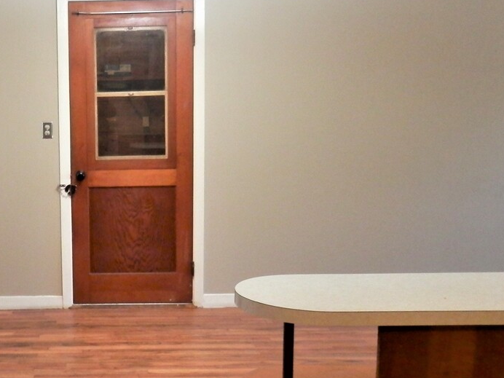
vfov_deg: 28.0
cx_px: 64
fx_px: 757
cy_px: 208
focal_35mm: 52
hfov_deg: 35.0
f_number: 3
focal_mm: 4.5
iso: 200
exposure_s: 1/30
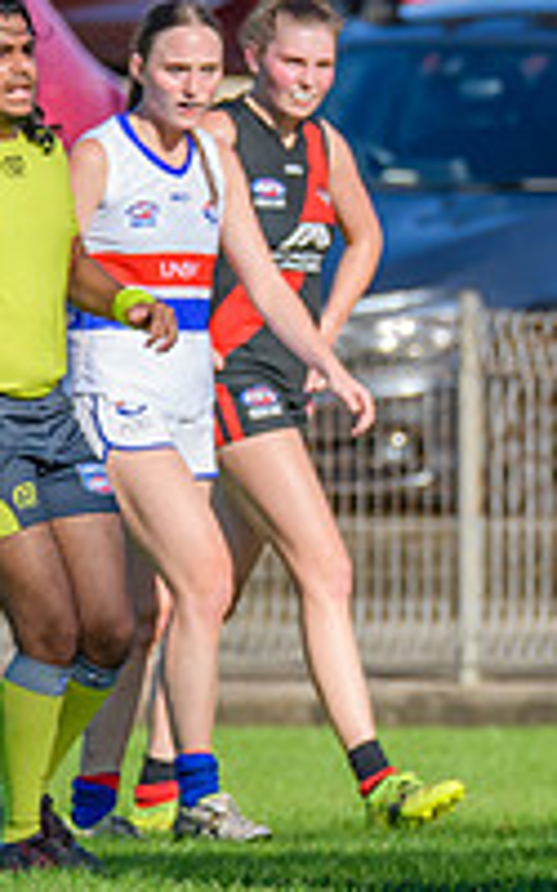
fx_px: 42334
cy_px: 123
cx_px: 1015
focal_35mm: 1743
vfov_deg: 1.2
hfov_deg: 0.8
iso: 640
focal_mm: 460
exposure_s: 1/1600
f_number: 8
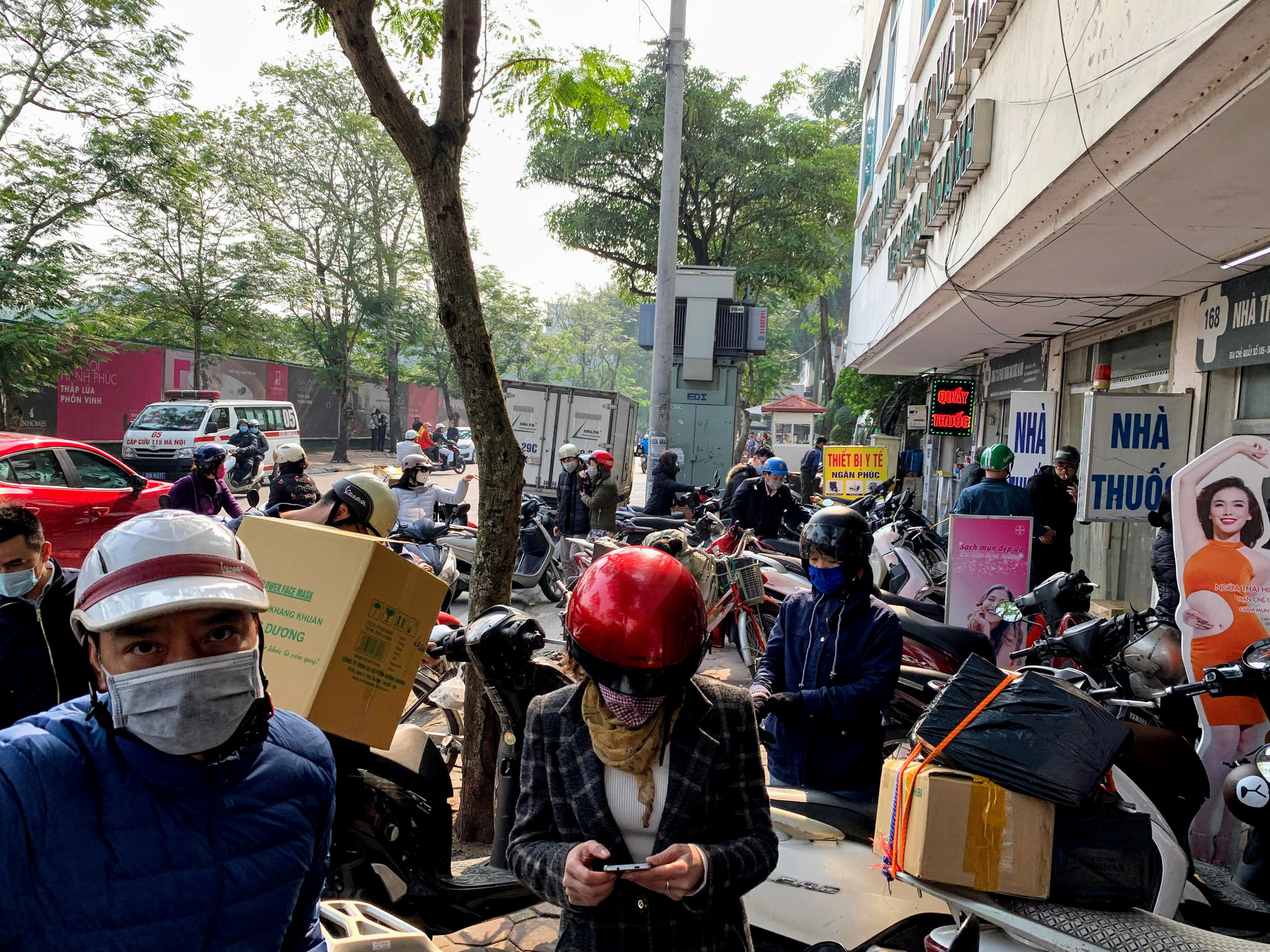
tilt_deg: -4.4
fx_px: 990
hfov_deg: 65.3
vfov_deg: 51.3
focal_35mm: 27
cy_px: 487
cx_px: 650
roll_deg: -4.5
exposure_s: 1/452
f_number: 1.8
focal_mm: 4.25
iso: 25
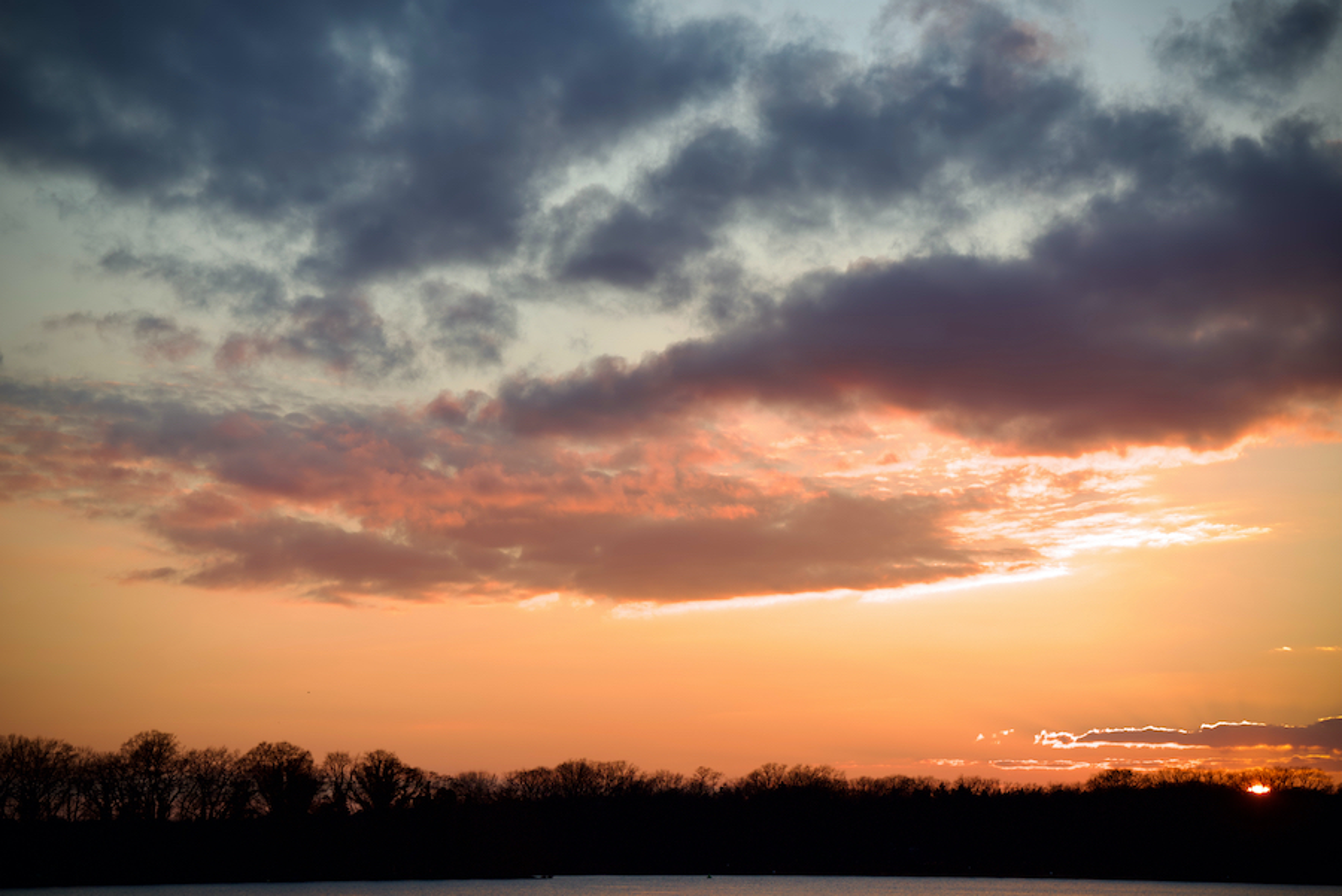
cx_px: 671
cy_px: 448
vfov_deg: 14.9
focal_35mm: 92
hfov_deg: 22.1
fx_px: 3431
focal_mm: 92
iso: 100
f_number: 5.6
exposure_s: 1/320
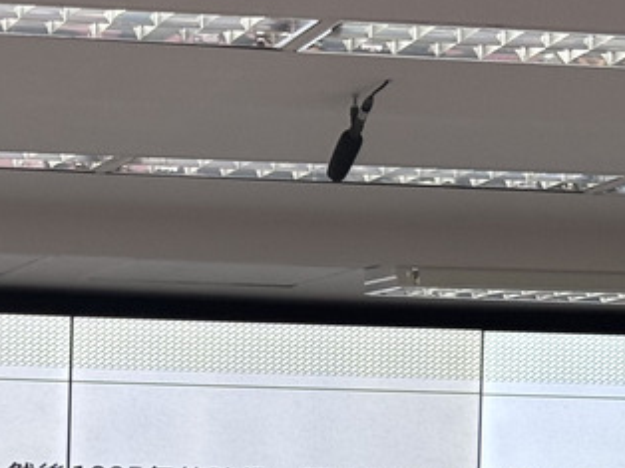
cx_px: -105
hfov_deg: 9.8
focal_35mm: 199
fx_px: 3590
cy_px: 675
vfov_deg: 7.3
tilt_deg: -1.3
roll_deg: -1.1
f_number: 1.6
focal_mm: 5.96
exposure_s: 1/120
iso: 32
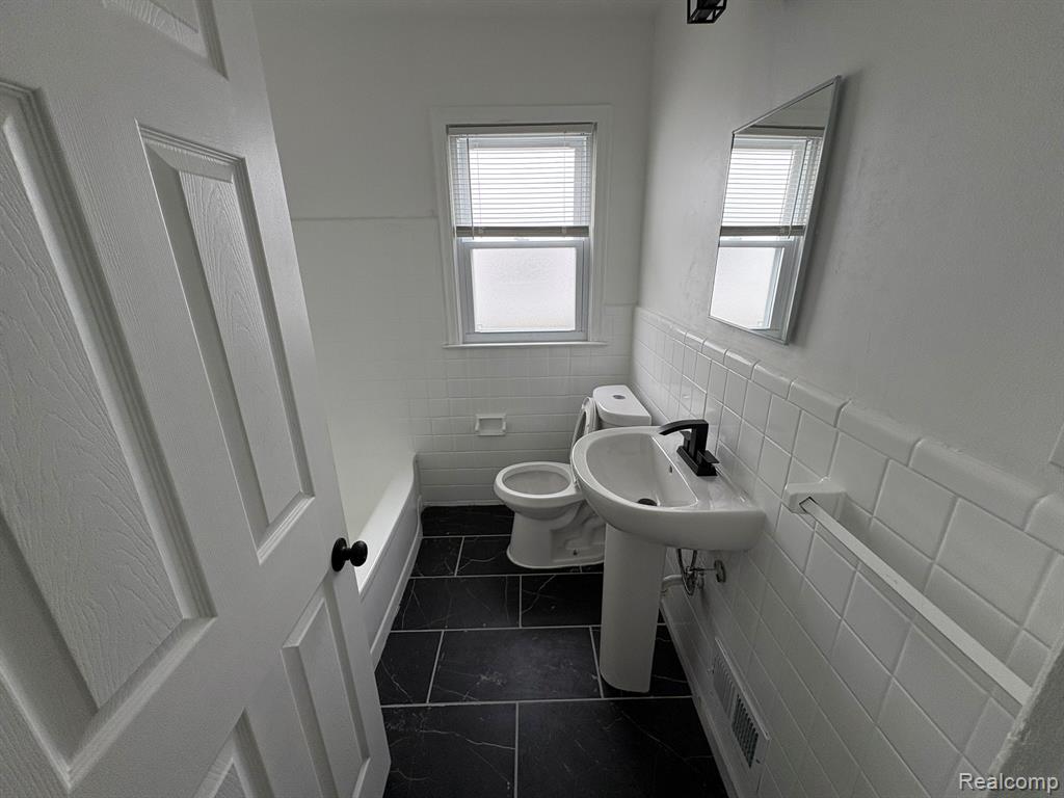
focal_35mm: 14
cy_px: 399
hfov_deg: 102.1
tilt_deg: -18.3
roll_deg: +0.6
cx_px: 532
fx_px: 430
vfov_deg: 85.7
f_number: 2.2
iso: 100
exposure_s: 1/118
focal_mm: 2.22
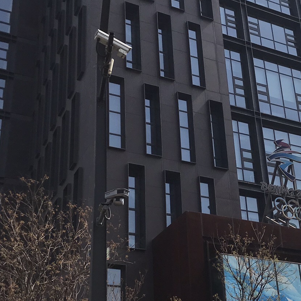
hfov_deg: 28.2
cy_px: 174
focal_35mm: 60
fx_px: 590
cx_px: 224
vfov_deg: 28.6
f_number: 1.8
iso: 20
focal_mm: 3.99
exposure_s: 1/5650
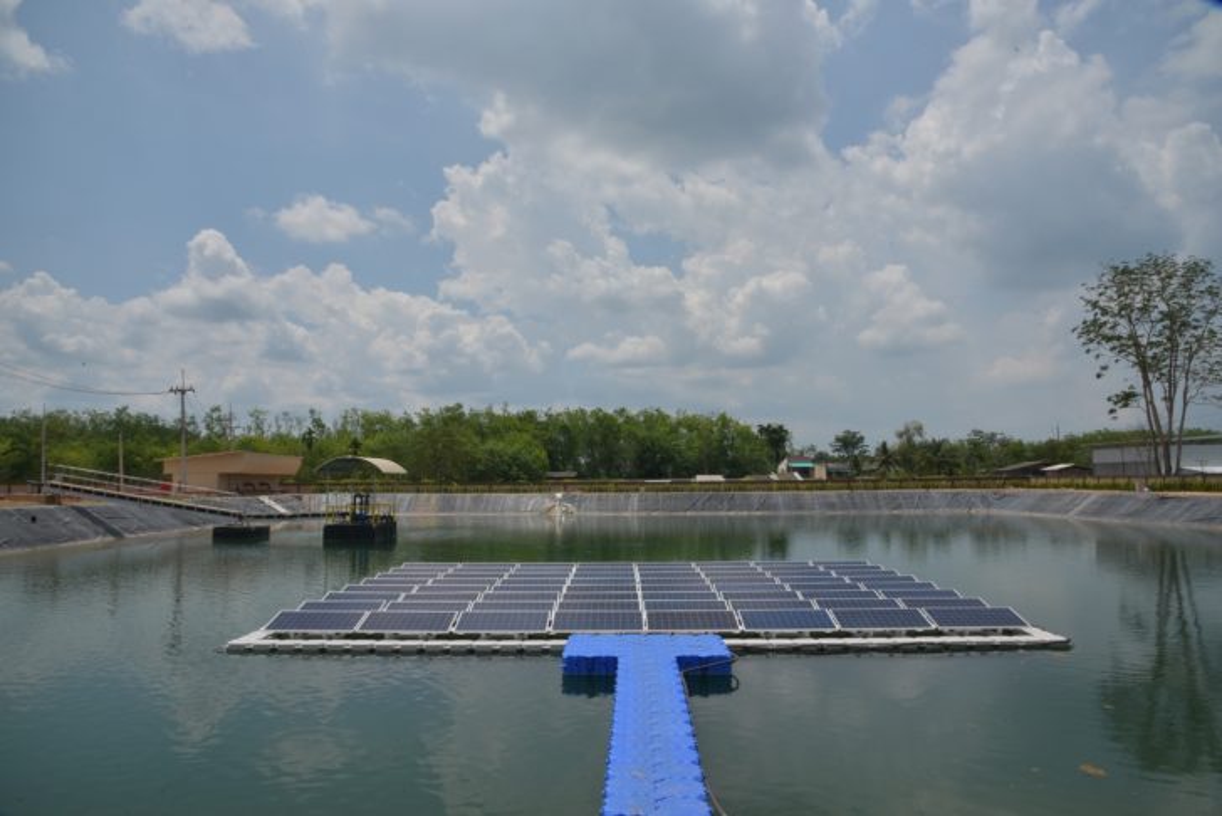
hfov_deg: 73.7
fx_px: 815
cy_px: 408
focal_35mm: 24
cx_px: 611
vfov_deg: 53.2
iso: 200
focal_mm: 24
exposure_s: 1/125
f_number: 22
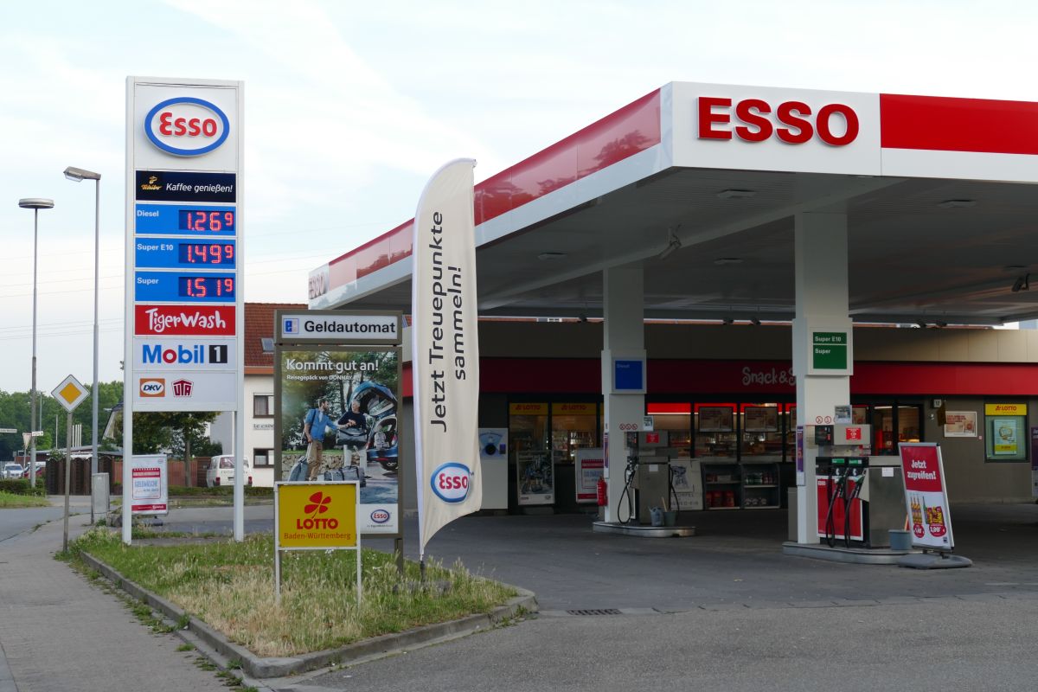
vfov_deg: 20.3
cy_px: 346
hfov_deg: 30.1
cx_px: 519
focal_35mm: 67
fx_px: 1932
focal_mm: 24.33
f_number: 3.6
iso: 125
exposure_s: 1/125
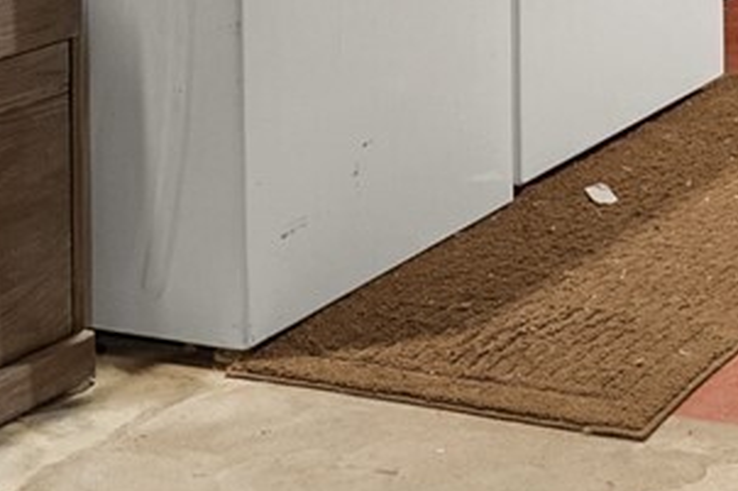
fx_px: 2766
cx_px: 683
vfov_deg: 9.4
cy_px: -519
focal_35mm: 135
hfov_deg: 15.0
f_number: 2.8
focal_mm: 24
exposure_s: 1/15
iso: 400
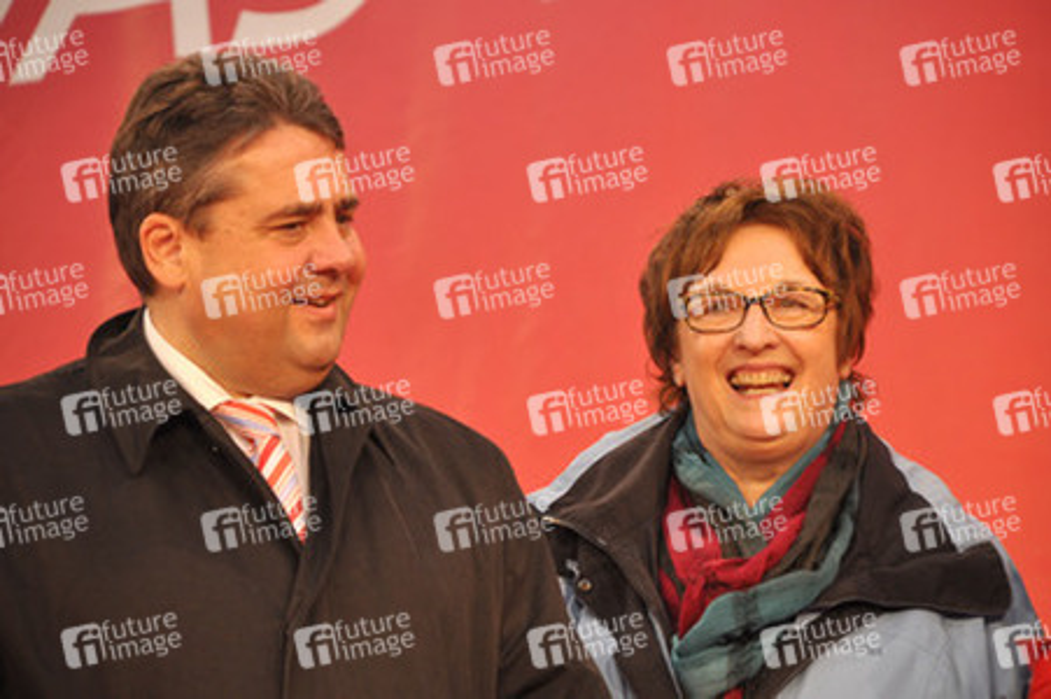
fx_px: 5907
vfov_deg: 6.8
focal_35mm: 202
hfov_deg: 10.2
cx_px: 526
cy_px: 350
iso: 560
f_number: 5.6
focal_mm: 135
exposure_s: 1/250
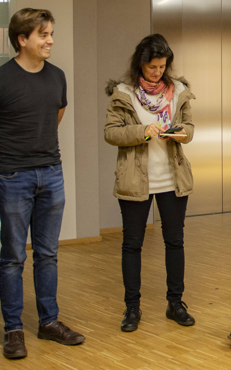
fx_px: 786
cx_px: 278
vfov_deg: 26.2
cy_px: 108
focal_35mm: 78
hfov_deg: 16.1
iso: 800
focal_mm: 16
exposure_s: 1/200
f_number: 2.8
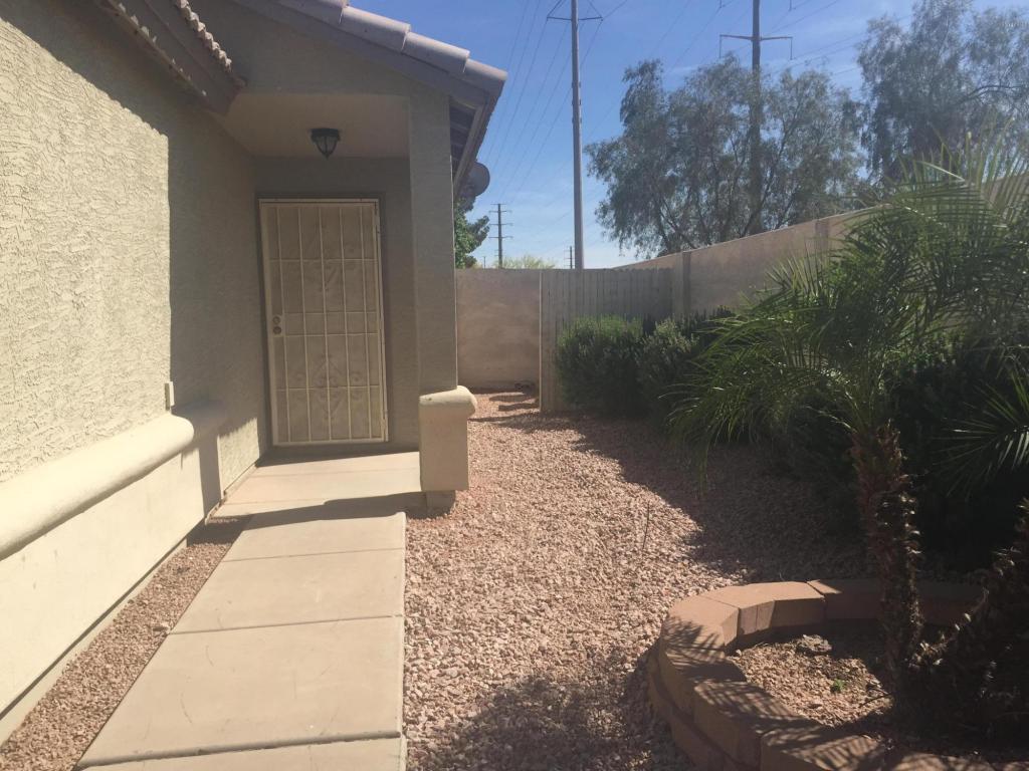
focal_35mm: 29
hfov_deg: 61.7
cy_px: 386
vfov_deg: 48.2
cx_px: 514
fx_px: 862
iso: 32
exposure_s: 1/2083
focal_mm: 4.15
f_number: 2.2
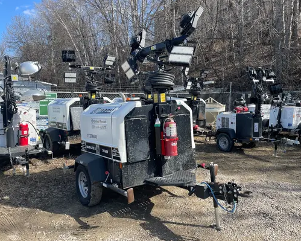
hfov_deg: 62.2
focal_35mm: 28
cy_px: 121
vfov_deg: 51.5
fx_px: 249
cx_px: 153
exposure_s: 1/1366
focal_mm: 4.2
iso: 32
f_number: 1.6
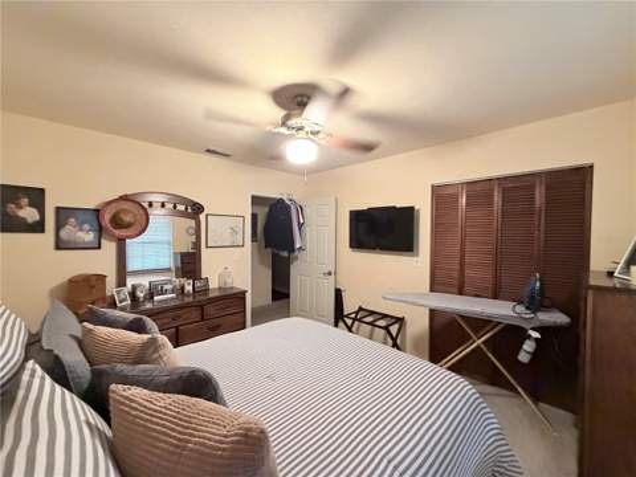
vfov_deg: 85.7
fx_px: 257
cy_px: 238
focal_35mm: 14
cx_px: 318
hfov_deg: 102.1
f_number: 2.2
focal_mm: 2.22
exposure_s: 1/60
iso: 800
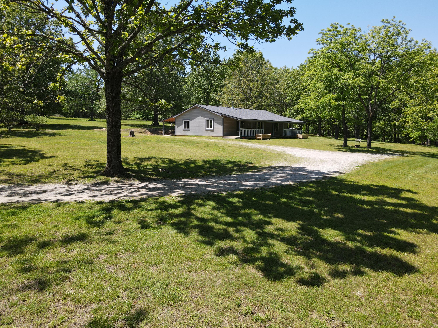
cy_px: 164
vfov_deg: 56.8
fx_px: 304
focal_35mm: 24
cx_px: 219
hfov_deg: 71.6
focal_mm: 4.5
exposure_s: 1/350
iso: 100
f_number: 2.8
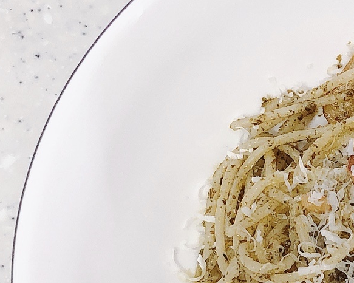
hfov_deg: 13.8
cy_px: 275
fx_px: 1414
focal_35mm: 135
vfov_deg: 11.3
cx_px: 441
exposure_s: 1/30
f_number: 1.8
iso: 32
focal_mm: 4
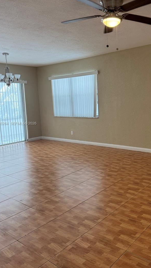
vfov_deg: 64.2
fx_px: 214
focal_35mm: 30
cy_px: 124
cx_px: 105
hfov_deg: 38.3
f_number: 1.78
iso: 160
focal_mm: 6.76
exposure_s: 1/120
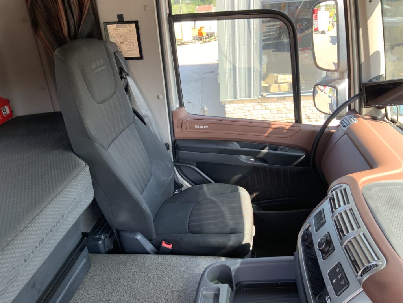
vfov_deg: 48.2
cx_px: 202
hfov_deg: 61.7
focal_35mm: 29
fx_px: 338
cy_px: 152
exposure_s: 1/122
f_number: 1.8
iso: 32
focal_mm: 3
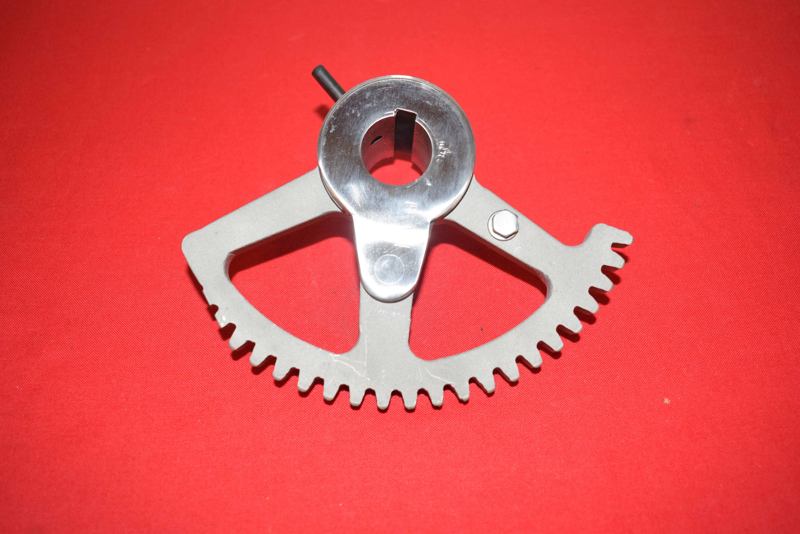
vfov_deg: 34.2
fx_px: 867
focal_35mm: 39
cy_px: 267
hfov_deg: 49.5
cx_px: 400
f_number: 5
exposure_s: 1/200
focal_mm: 26
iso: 1250
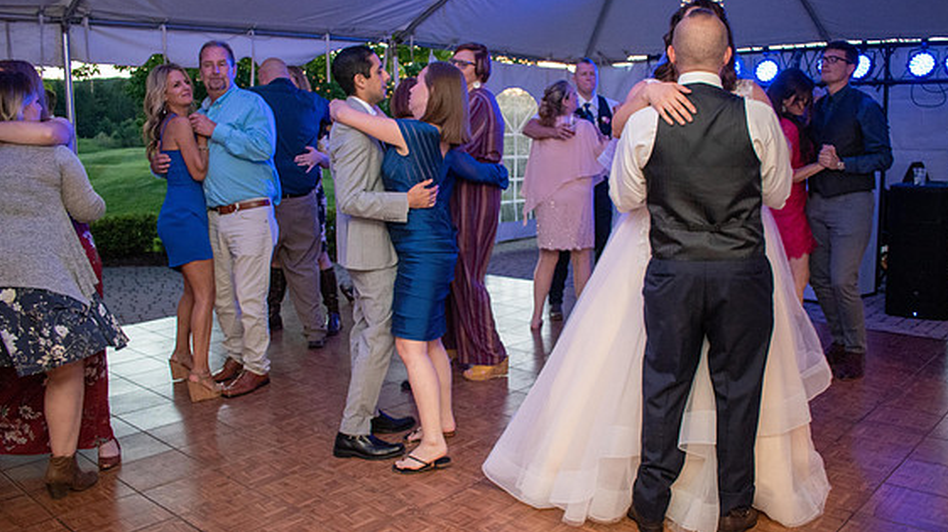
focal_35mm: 32
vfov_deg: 36.6
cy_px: 251
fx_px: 804
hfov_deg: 60.9
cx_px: 523
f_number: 3.5
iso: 2200
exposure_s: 1/60
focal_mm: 18
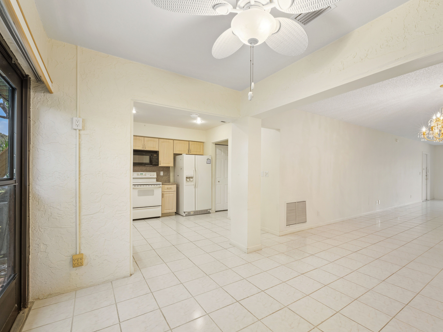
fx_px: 205
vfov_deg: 78.1
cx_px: 240
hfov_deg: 94.3
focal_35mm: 16
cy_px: 173
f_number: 9
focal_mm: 14
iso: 250
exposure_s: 1/1.67
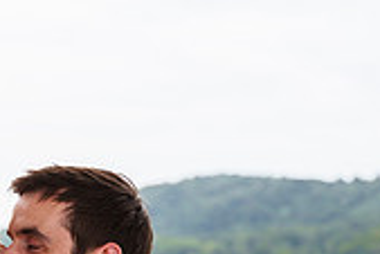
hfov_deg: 12.8
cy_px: 363
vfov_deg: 8.6
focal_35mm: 156
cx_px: -83
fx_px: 1648
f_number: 2.8
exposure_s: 1/250
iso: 250
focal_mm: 42
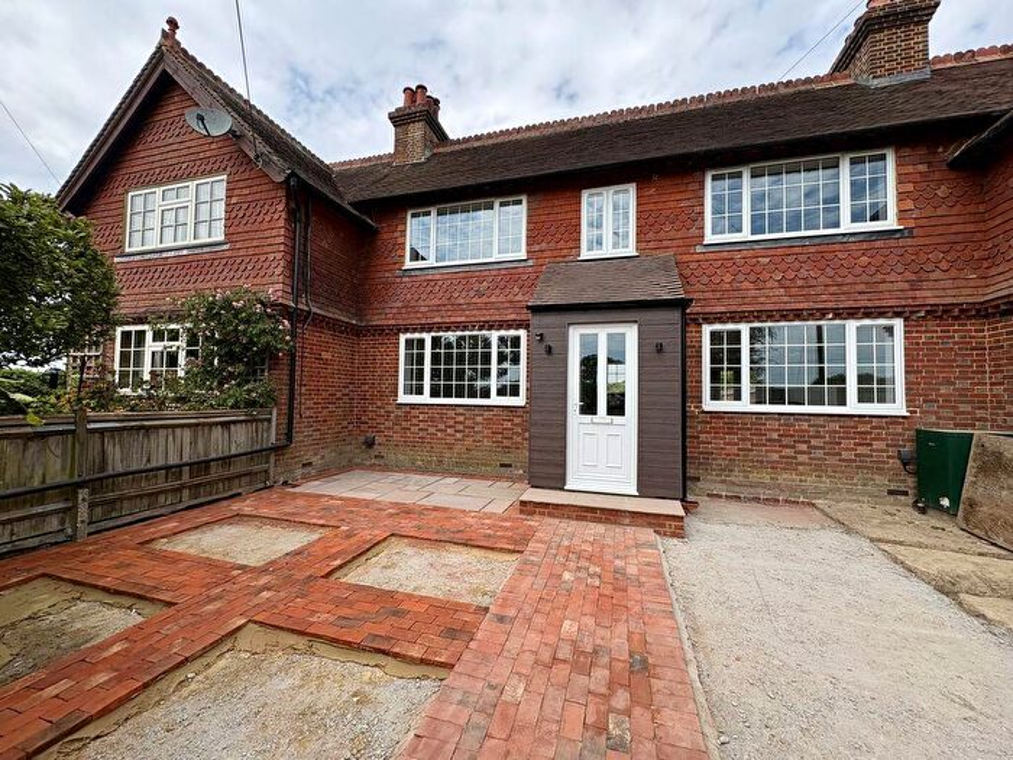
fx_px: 410
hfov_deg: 102.1
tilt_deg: +2.7
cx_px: 506
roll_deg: -1.1
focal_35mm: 14
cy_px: 380
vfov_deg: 85.7
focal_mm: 2.22
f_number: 2.2
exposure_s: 1/1370
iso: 50
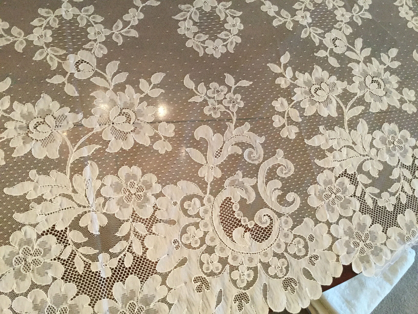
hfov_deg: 58.4
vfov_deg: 45.4
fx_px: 374
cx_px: 209
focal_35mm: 31
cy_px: 157
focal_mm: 3.3
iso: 200
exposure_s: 1/33
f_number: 2.4
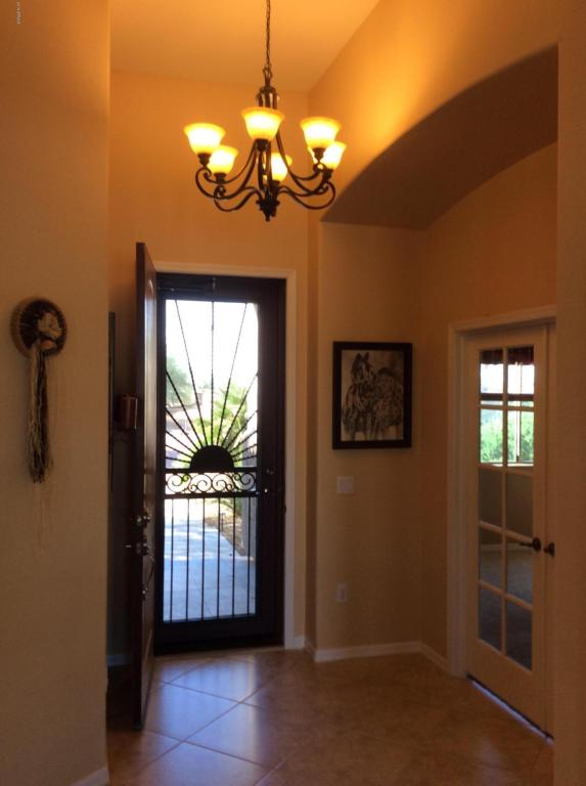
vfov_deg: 56.9
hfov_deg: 44.0
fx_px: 725
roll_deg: +0.3
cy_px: 393
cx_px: 293
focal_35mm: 32
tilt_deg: -0.9
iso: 32
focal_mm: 3.3
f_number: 2.4
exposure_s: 1/30
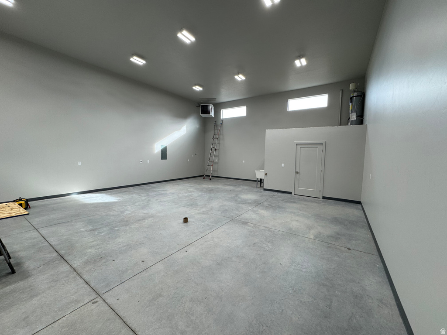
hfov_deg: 102.1
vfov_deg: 85.7
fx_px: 181
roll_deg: -0.3
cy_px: 168
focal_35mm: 14
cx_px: 224
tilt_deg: -4.8
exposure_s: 1/120
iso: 64
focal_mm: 2.22
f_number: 2.2
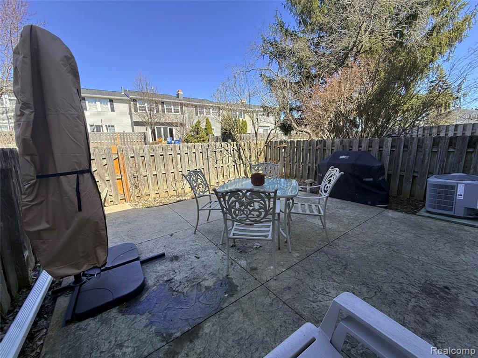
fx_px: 193
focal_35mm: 14
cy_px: 179
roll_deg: +2.0
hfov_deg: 102.1
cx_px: 239
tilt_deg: -10.1
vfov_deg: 85.7
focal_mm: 2.22
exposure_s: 1/569
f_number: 2.2
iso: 50
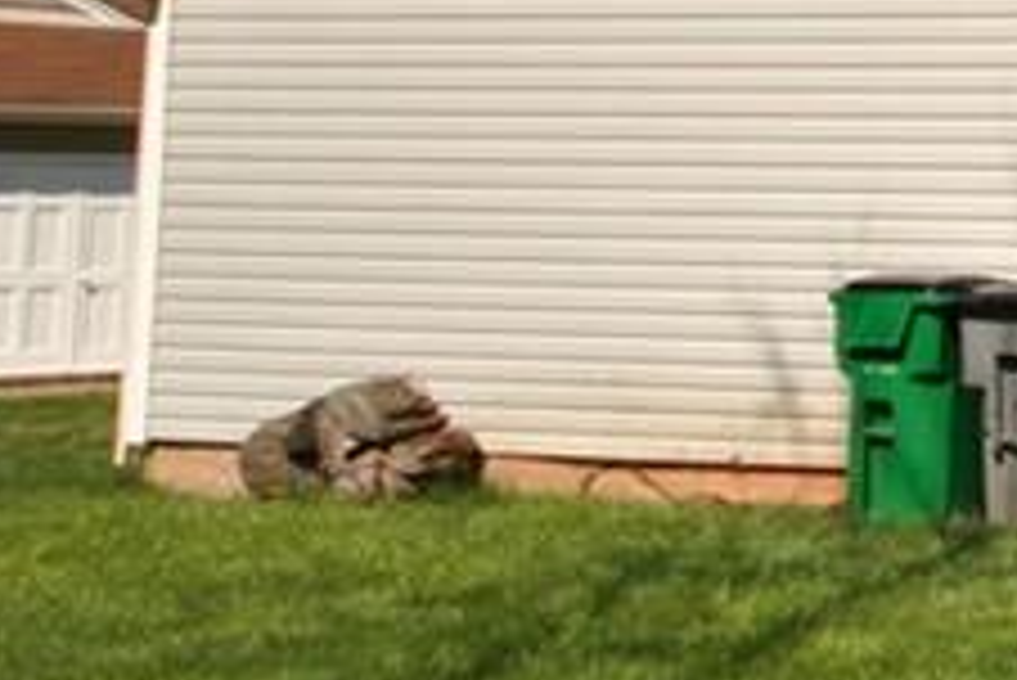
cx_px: 1836
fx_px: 1922
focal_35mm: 68
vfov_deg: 19.8
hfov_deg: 20.6
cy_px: 99
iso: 100
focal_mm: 10
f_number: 4
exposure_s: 1/1000
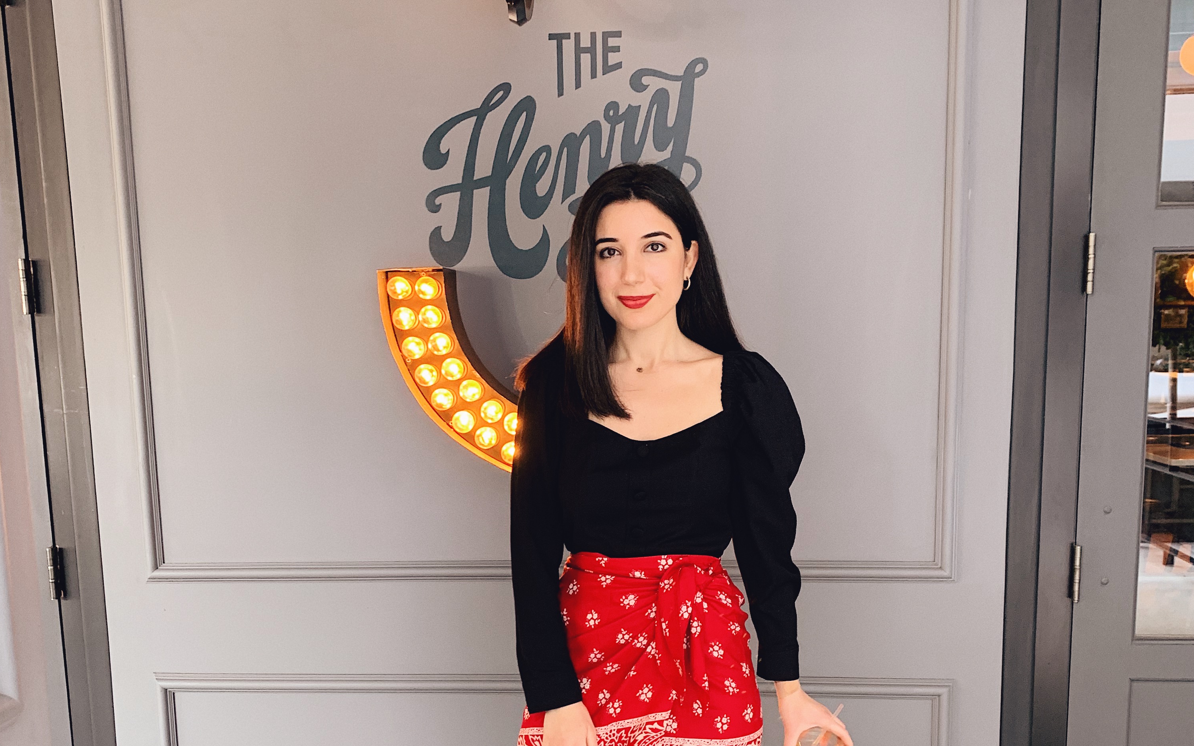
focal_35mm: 37
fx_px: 1204
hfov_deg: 52.7
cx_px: 597
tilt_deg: -8.2
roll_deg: +1.0
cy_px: 520
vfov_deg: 34.0
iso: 125
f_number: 1.8
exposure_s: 1/60
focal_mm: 4.25
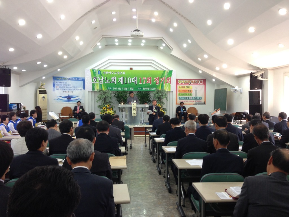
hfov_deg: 55.4
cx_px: 144
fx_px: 276
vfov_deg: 42.9
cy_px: 108
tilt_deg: +2.2
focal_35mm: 33
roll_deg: -1.6
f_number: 2.4
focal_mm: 4.12
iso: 64
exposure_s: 1/20
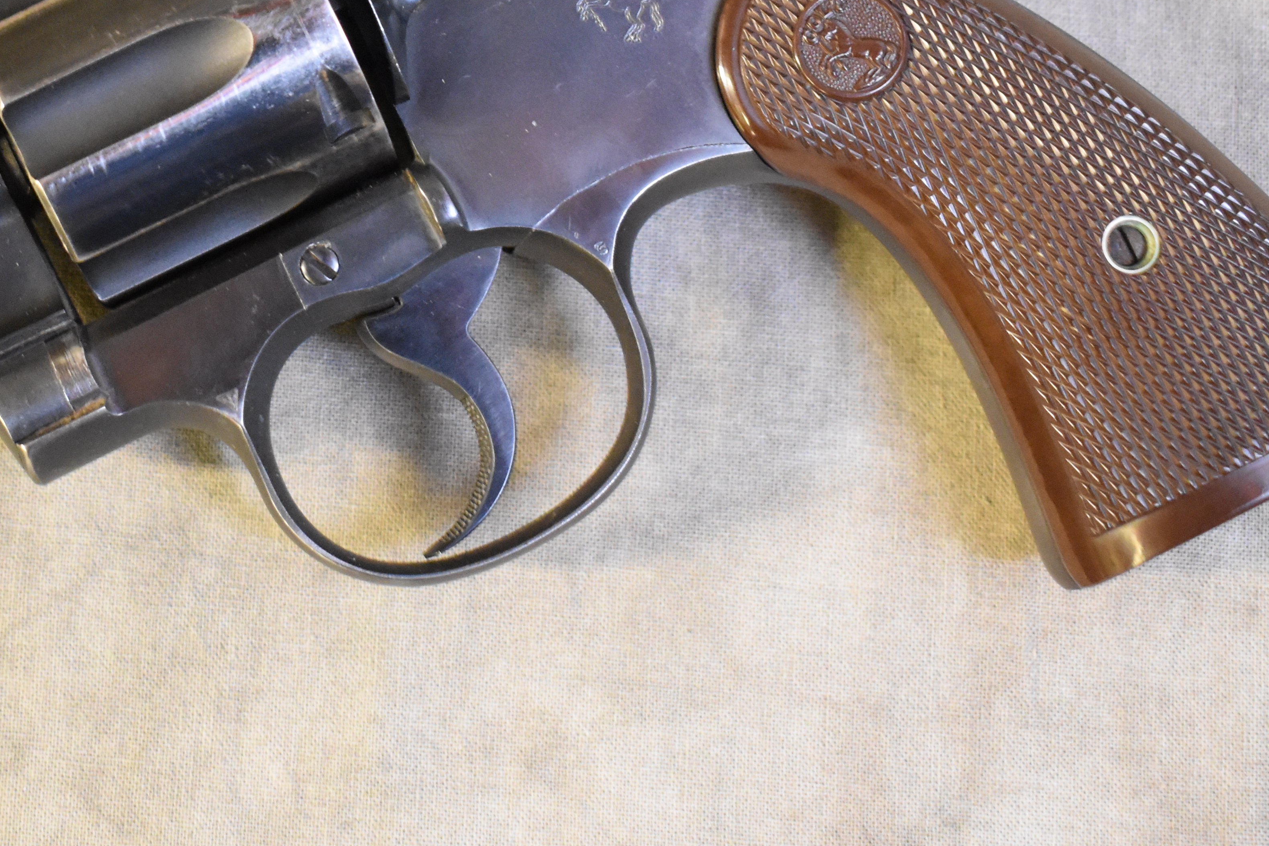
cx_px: 299
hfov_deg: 25.0
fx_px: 2820
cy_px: 137
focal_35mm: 80
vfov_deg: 16.9
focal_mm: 28
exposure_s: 1/20
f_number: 4.2
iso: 3200
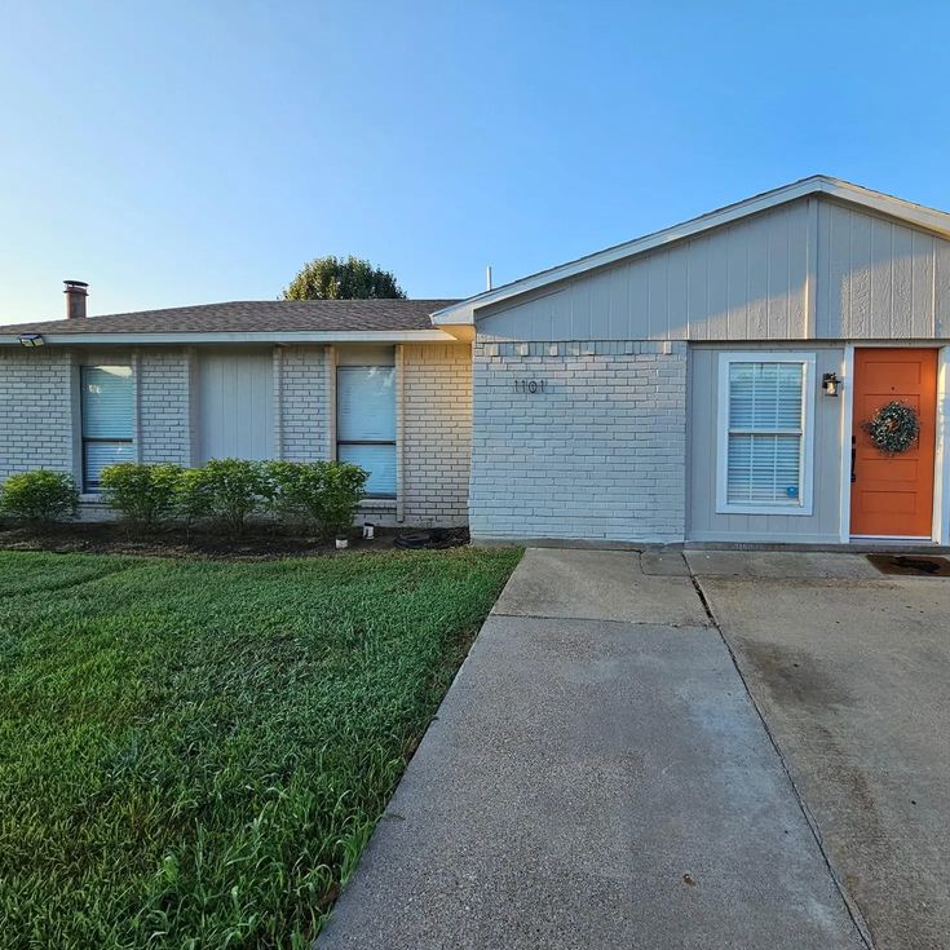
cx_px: 558
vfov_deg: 87.4
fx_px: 497
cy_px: 456
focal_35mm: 16
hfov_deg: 86.6
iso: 50
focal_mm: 2.2
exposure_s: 1/661
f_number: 2.2
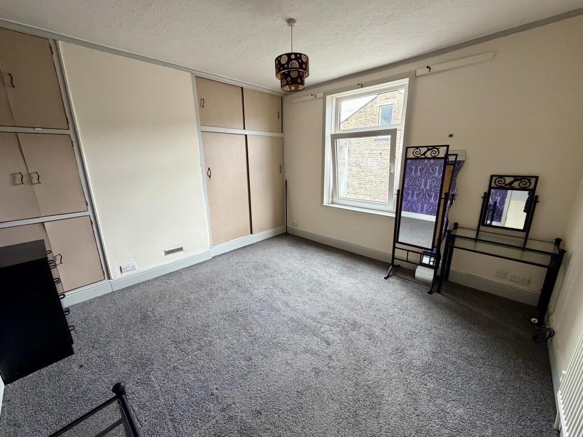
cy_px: 218
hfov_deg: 102.1
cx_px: 292
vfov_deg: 85.7
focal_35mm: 14
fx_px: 236
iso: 320
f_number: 2.2
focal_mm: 2.22
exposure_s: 1/121
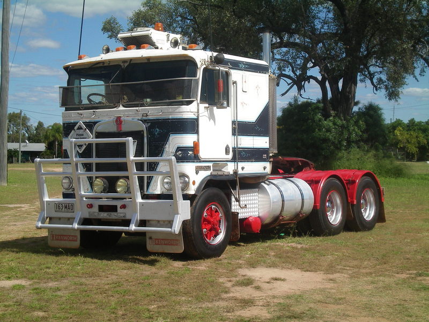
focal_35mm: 68
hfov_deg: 28.6
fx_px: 843
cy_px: 161
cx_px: 214
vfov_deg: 21.6
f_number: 6.2
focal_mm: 11.3
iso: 64
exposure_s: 1/500
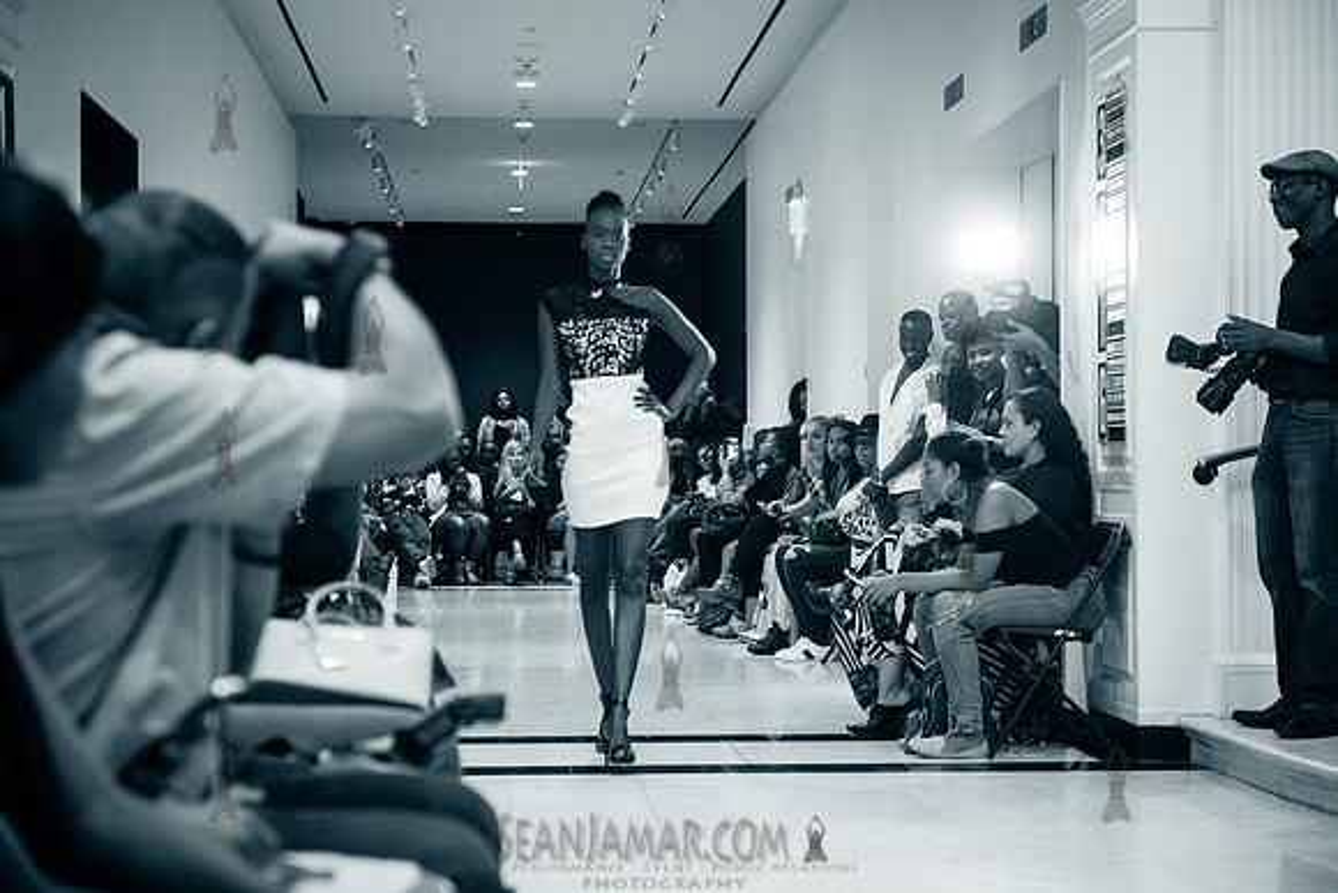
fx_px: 2522
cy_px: 446
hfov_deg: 29.7
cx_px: 669
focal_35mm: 68
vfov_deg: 20.1
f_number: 3.5
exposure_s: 1/200
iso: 4000
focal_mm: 66
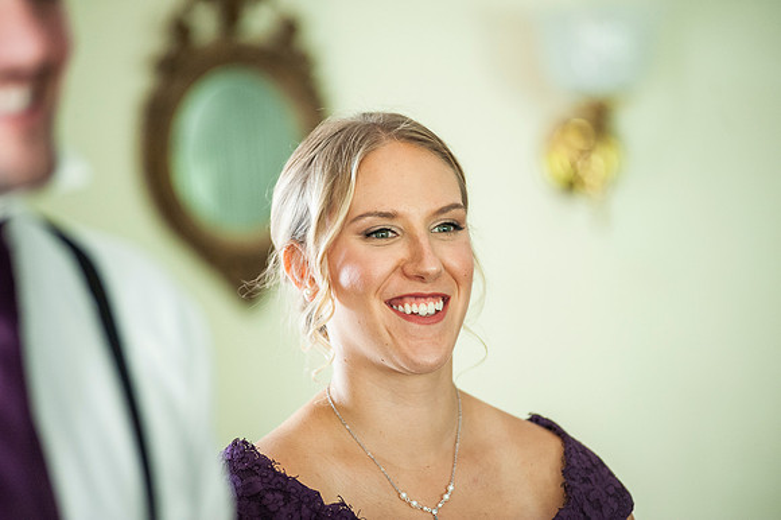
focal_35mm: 185
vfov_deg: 7.4
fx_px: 4011
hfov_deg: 11.1
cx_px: 390
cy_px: 260
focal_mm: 185
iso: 1250
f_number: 2.8
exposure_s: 1/160
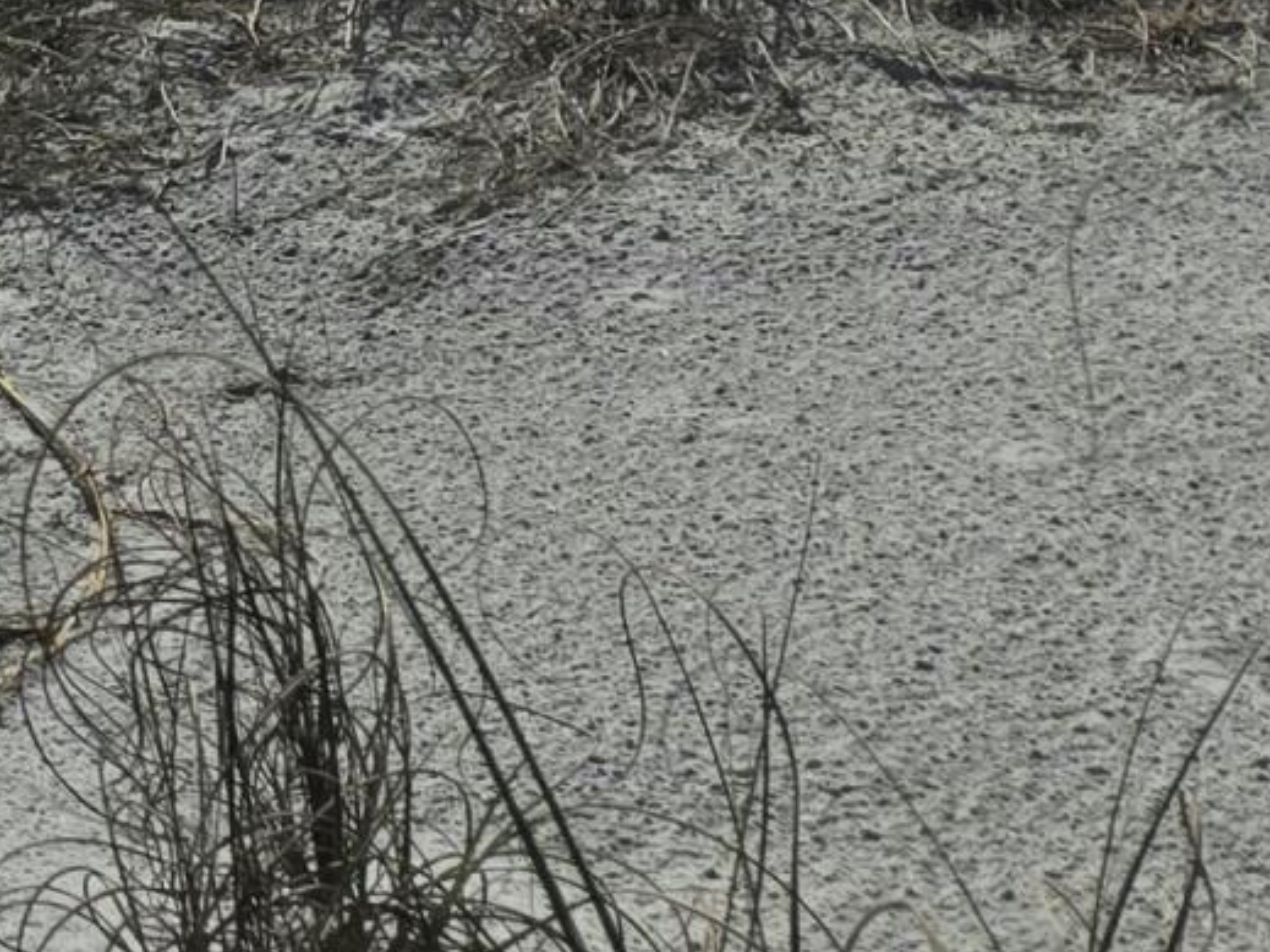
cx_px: -1862
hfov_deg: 11.8
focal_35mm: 133
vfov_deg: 9.7
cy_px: -1424
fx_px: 4878
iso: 25
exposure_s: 1/6032
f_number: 1.8
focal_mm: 5.4
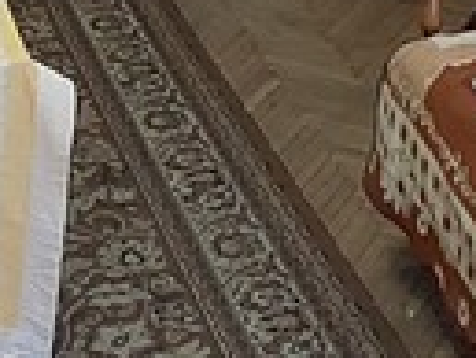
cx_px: 162
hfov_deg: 19.4
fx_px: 1390
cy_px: 148
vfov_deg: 14.7
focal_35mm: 101
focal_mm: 1.74
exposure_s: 1/24
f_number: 2.2
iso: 400
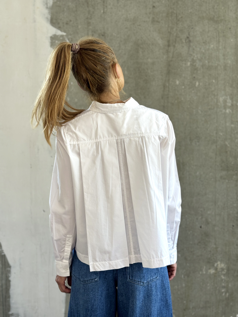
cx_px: 119
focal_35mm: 48
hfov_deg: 30.3
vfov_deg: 39.7
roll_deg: -0.2
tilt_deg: -4.3
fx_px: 440
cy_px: 158
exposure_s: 1/100
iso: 50
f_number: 1.78
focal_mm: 6.76
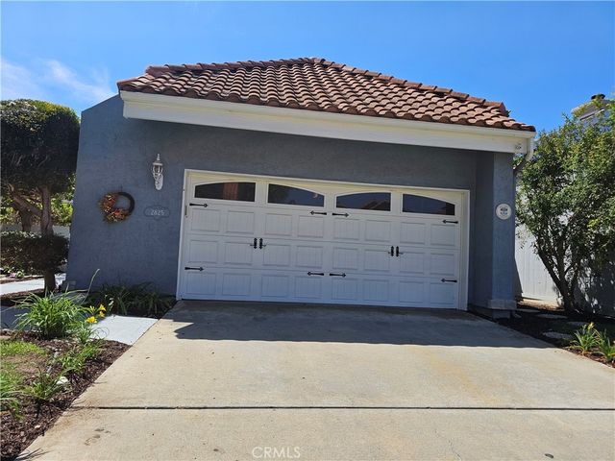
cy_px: 230
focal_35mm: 23
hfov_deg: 73.9
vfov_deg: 58.9
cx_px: 308
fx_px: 409
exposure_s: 1/2000
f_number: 1.7
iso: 32
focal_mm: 6.3
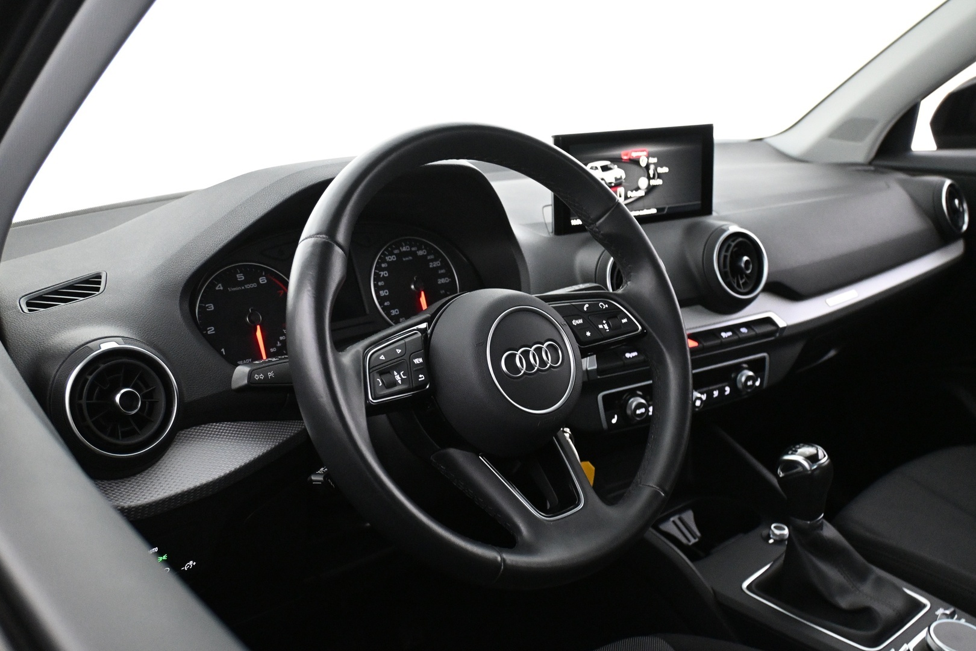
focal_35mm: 33
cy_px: 326
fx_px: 895
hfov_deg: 57.2
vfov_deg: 40.0
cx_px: 488
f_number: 4
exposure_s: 1/40
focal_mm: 22
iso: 4000
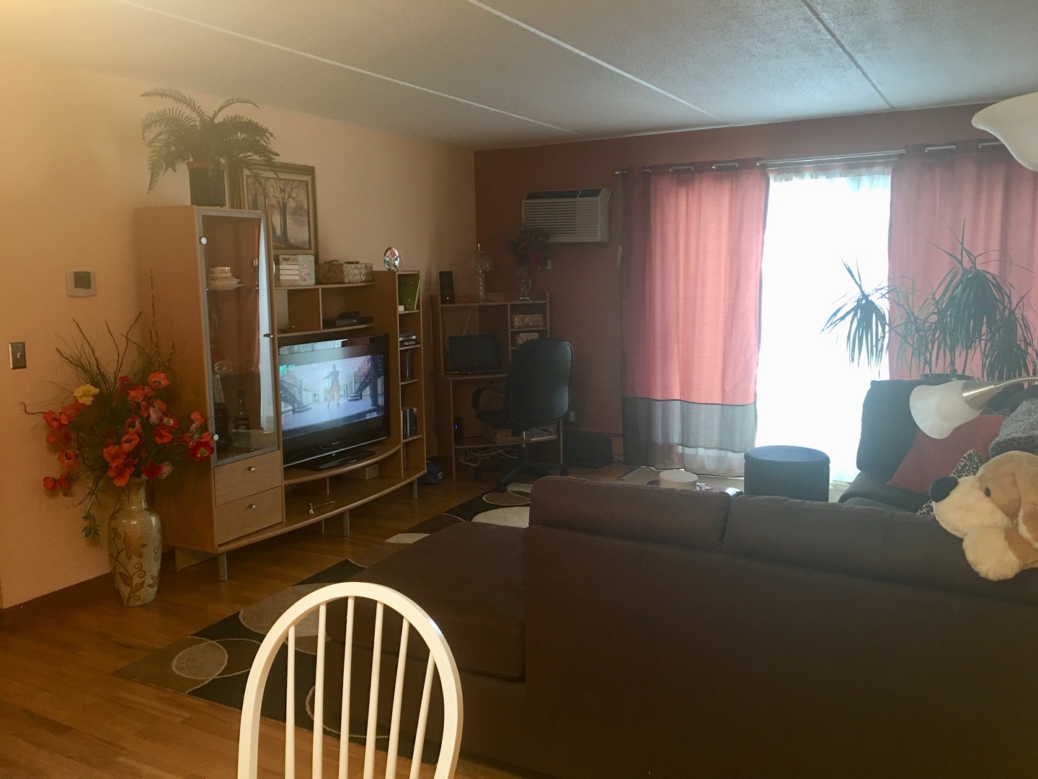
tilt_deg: -6.4
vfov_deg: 48.2
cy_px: 390
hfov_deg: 61.7
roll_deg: -0.1
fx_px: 870
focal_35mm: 29
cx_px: 519
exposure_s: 1/15
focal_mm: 4.15
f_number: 2.2
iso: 50
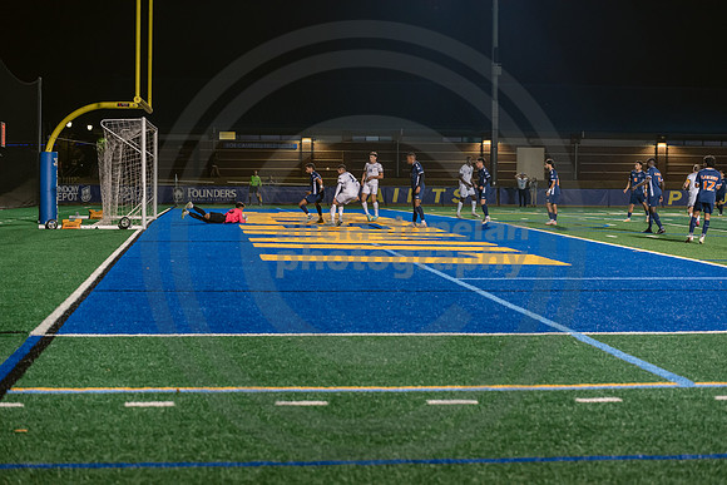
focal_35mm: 70
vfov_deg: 19.5
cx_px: 364
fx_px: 1414
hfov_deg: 28.8
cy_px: 242
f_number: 3.5
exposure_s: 1/320
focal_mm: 70
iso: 2500
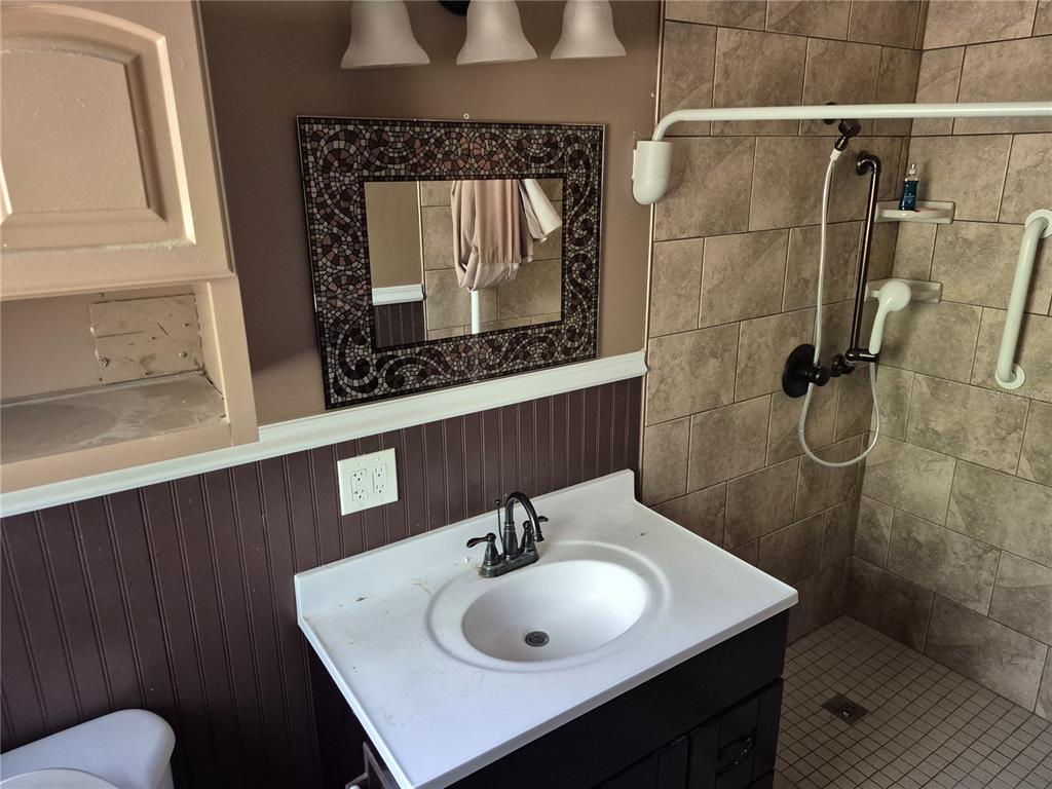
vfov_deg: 58.9
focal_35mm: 23
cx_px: 526
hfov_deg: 73.9
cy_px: 394
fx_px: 699
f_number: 1.8
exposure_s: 1/60
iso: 1000
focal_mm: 5.4
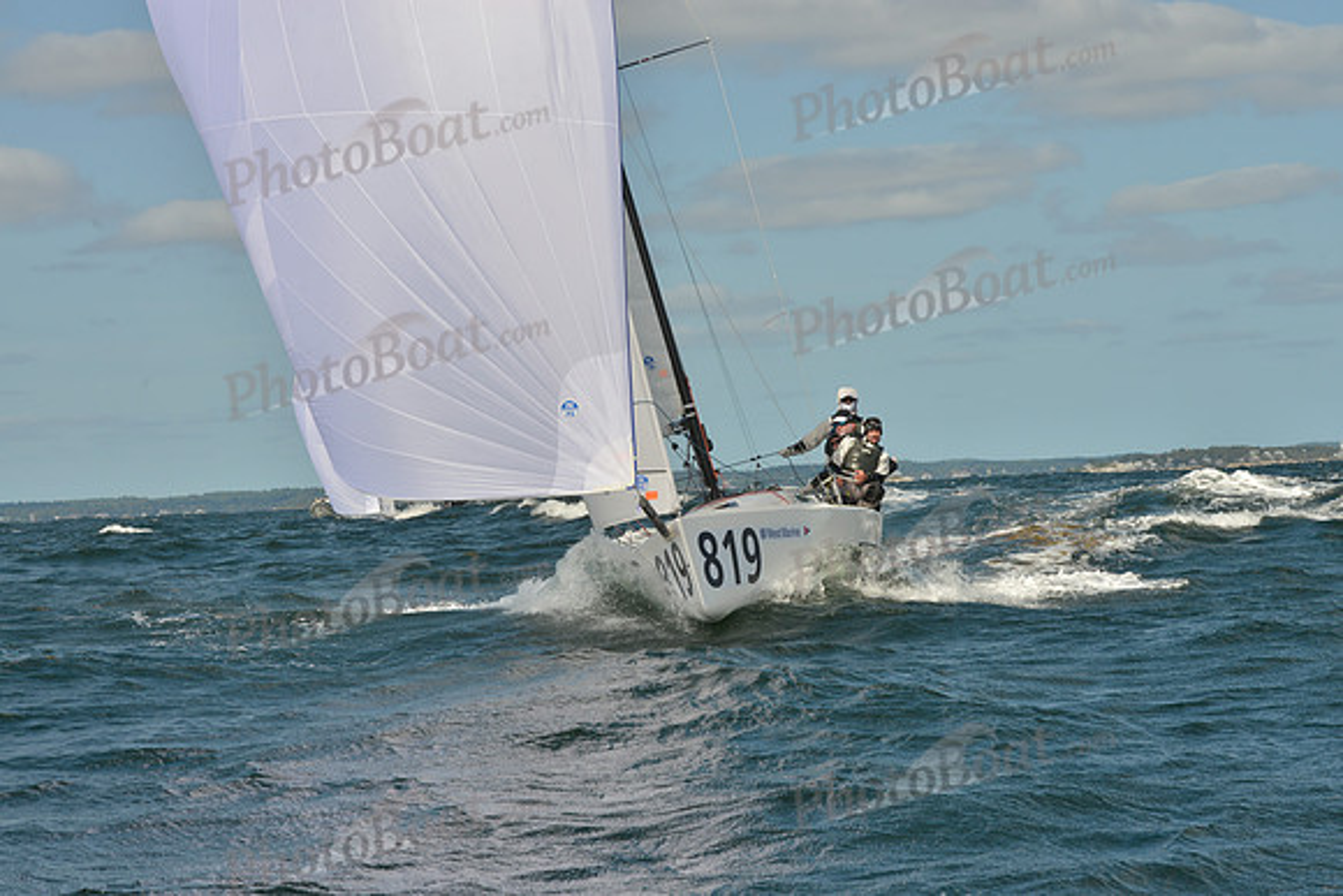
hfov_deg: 21.5
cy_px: 448
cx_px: 672
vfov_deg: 14.4
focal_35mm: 95
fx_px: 3545
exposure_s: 1/1000
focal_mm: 95
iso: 400
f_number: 14
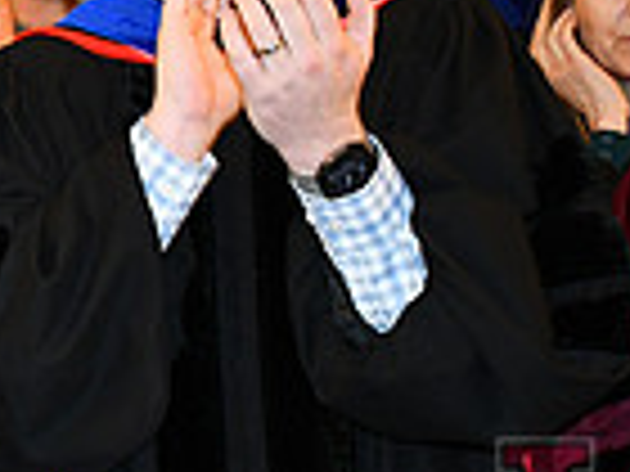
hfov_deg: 11.2
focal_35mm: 167
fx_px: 3039
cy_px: 79
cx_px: -423
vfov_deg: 8.9
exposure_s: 1/60
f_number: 4.2
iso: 1600
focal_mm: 28
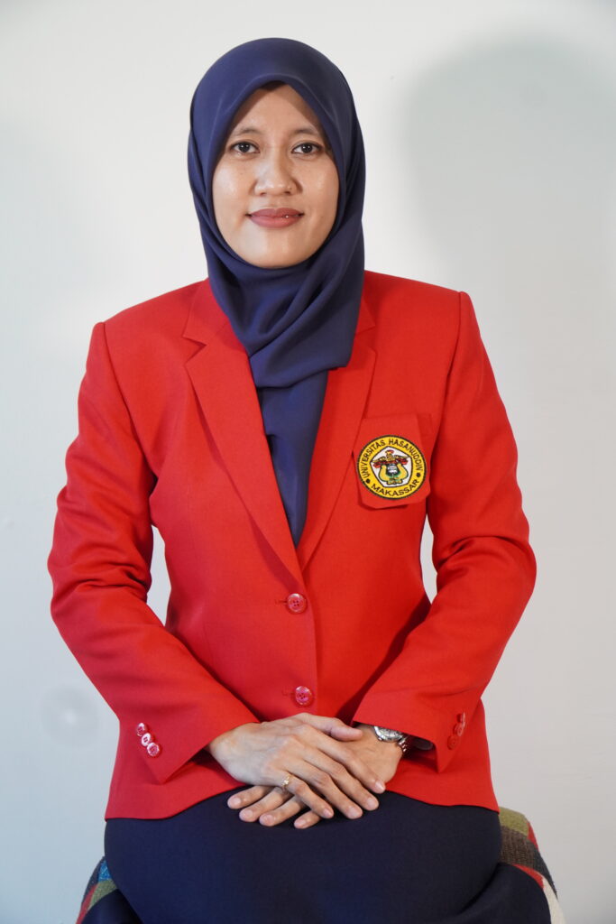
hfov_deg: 16.9
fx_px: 2078
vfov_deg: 25.1
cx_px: 308
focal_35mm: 81
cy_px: 462
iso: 1250
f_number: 5.6
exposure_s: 1/80
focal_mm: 54
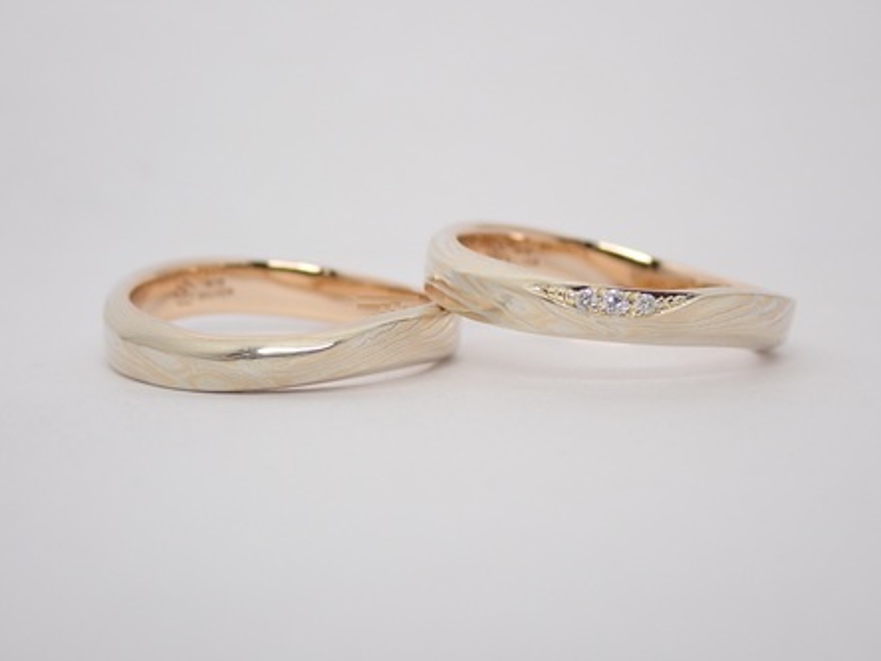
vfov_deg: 18.9
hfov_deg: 25.0
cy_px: 332
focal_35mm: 78
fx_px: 1985
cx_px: 440
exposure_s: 1/125
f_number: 4.1
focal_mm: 13.65
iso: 200
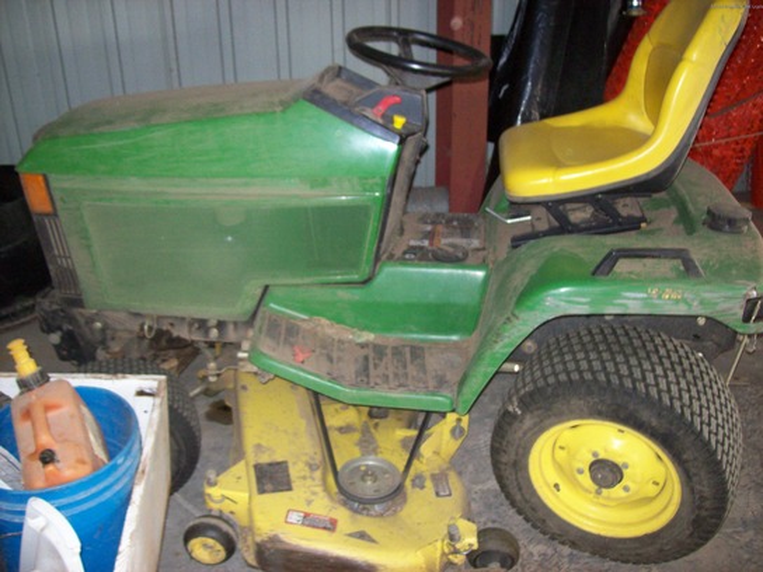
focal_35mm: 36
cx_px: 382
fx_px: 794
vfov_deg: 39.7
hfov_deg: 51.4
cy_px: 286
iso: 200
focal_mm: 6
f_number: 2.7
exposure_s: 1/64
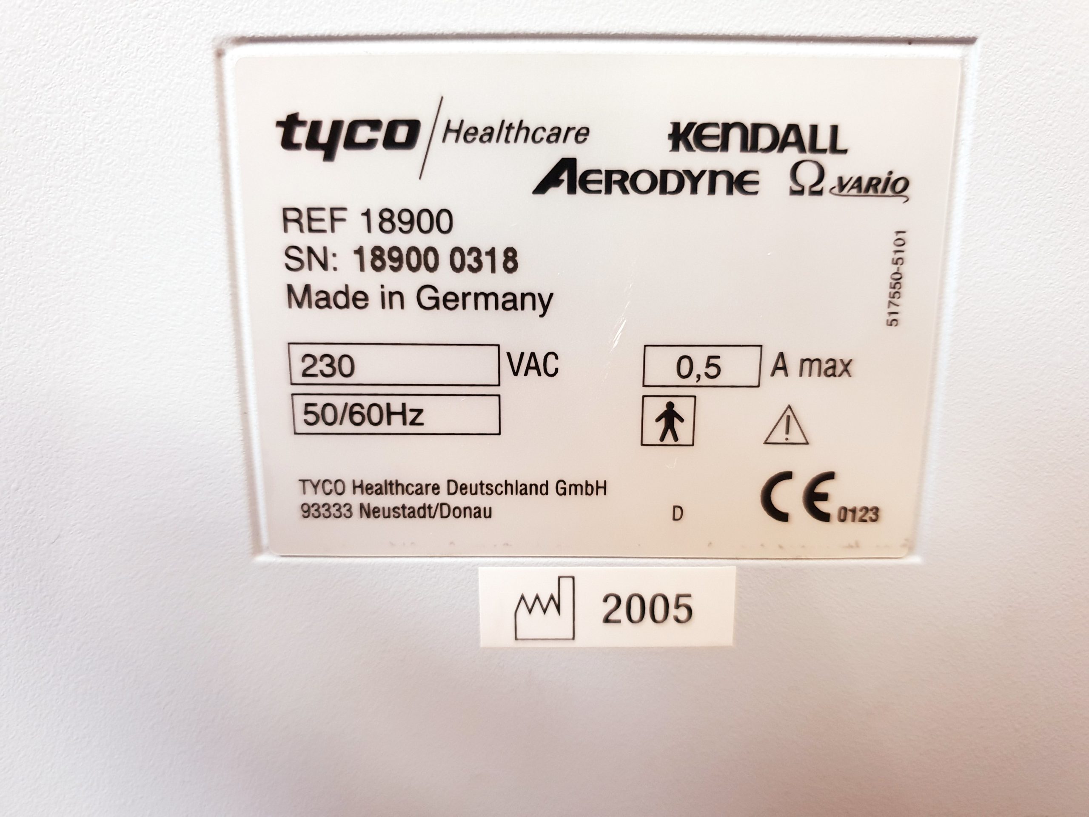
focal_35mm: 26
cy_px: 408
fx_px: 818
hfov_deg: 67.3
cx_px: 544
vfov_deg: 53.1
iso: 320
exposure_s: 1/50
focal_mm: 4.3
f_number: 1.5
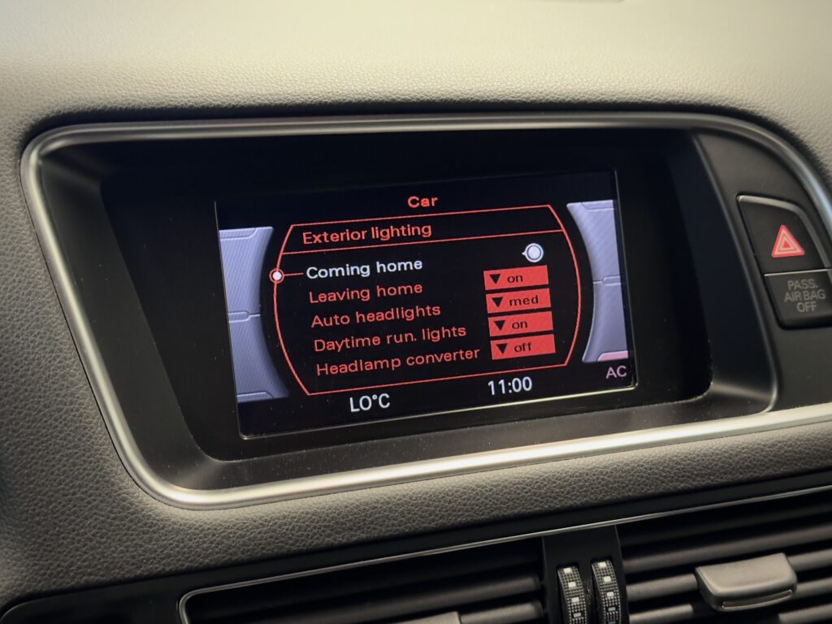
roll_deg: -0.4
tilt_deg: -20.9
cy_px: 312
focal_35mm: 48
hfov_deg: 39.7
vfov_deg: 30.3
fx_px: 1154
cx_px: 416
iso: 500
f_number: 1.78
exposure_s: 1/30
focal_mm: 6.76
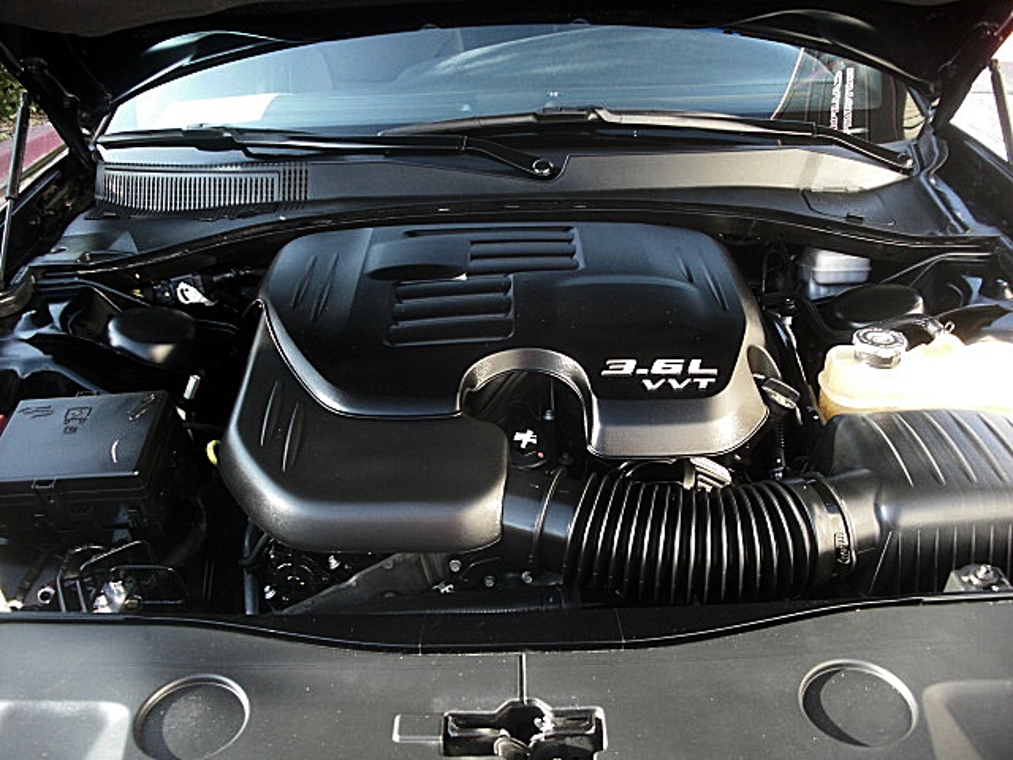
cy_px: 380
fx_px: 1054
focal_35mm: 36
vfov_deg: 39.7
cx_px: 506
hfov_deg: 51.4
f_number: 2.8
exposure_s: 1/100
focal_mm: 6.3
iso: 200
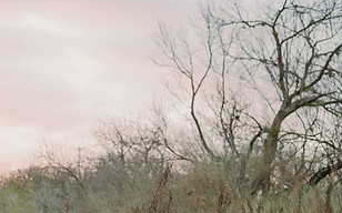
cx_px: 38
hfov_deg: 21.2
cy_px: 181
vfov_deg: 13.5
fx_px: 894
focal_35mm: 96
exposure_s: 1/800
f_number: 2.8
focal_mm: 50
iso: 800
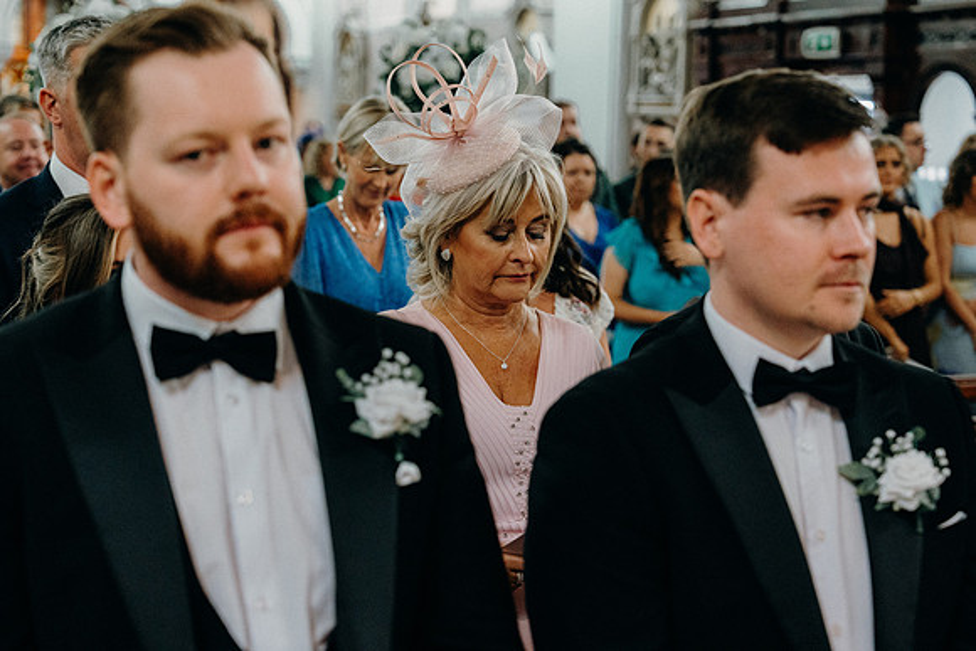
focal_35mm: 65
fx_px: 1763
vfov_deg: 20.9
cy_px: 326
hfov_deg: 31.0
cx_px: 488
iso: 5000
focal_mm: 65
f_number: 3.5
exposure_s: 1/160
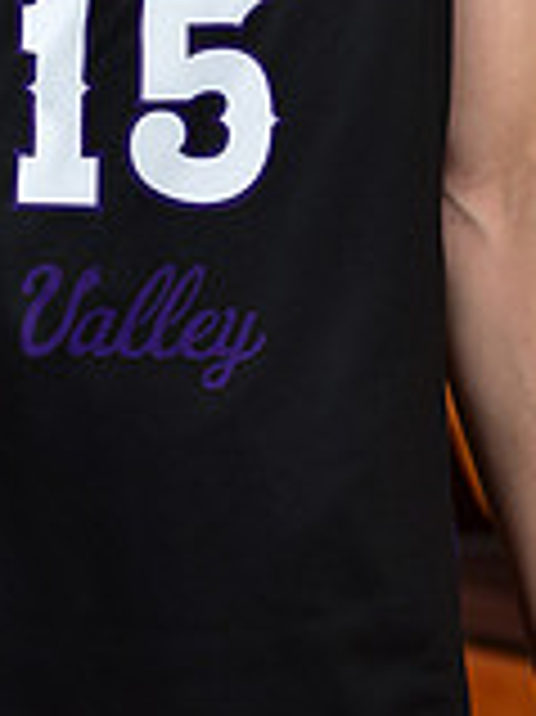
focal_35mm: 703
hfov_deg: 2.1
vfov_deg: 2.8
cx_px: 128
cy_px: -405
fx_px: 14533
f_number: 5
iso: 250
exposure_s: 1/250
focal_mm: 200
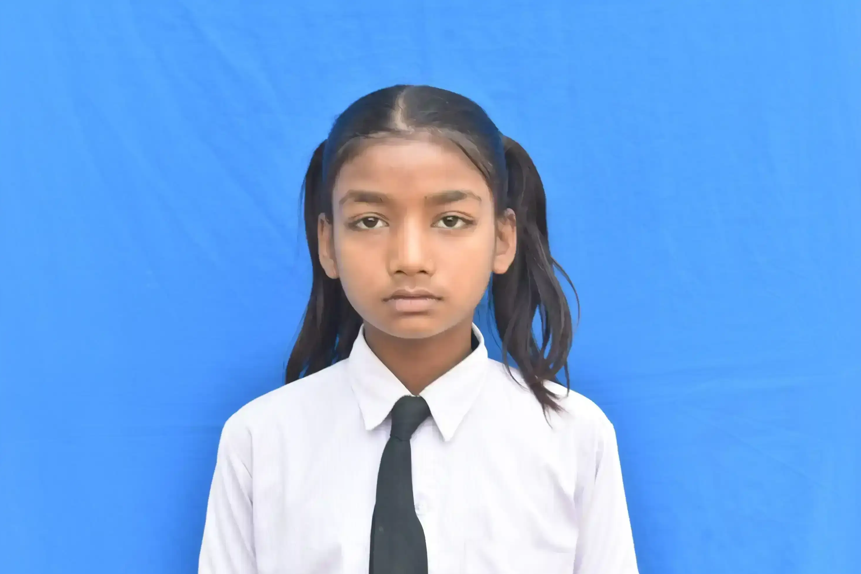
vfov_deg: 18.7
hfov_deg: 27.7
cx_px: 433
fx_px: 1746
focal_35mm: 73
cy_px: 291
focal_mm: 48
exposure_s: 1/60
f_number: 8
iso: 500
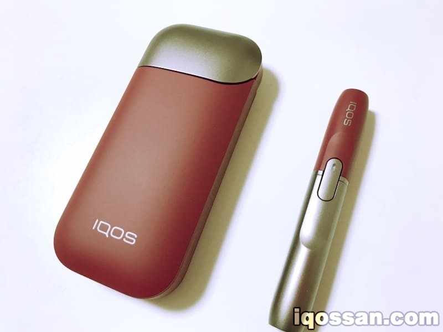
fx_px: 358
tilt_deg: -68.9
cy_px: 166
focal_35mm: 28
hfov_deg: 63.4
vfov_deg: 49.7
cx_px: 222
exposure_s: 1/25
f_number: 1.8
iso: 40
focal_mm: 3.99
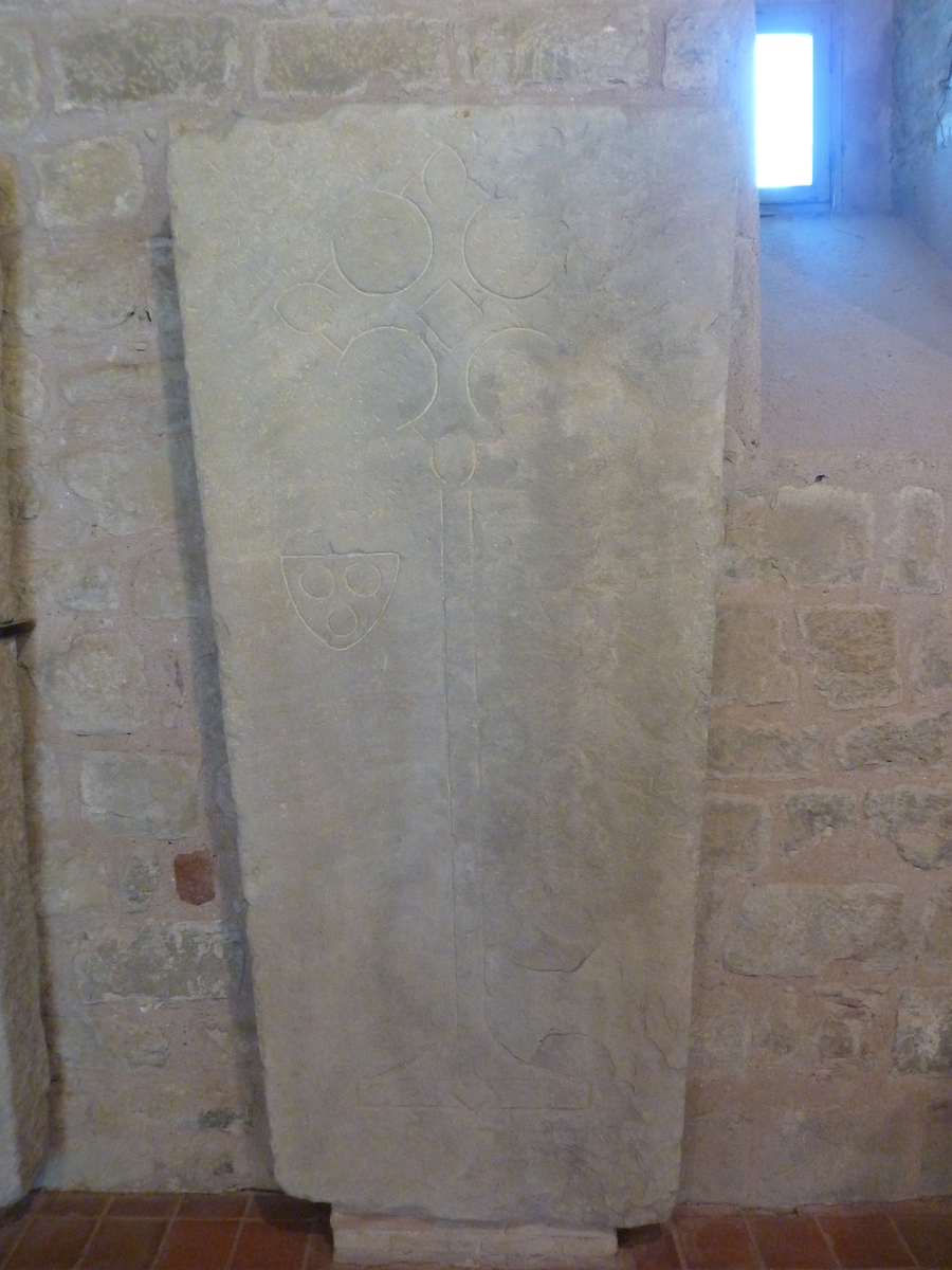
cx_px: 476
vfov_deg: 69.4
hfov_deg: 54.9
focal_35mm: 25
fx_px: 917
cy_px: 635
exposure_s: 1/15
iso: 400
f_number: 3.3
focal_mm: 4.1
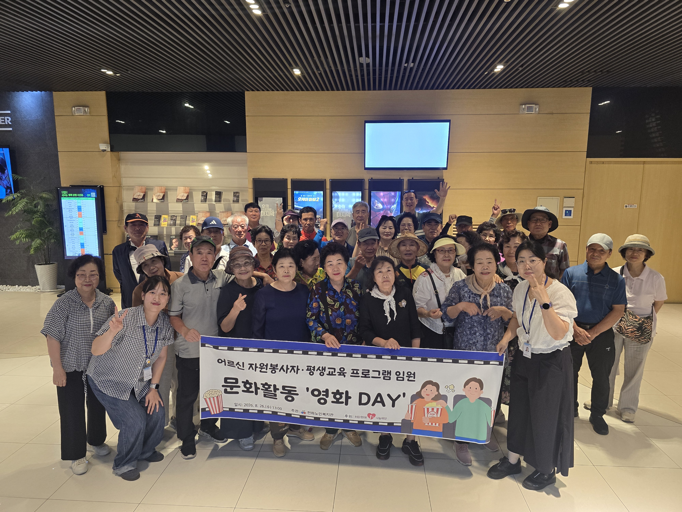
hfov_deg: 73.9
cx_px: 341
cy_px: 256
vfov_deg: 58.9
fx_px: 453
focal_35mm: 23
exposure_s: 1/120
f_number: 1.7
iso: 320
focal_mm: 6.3
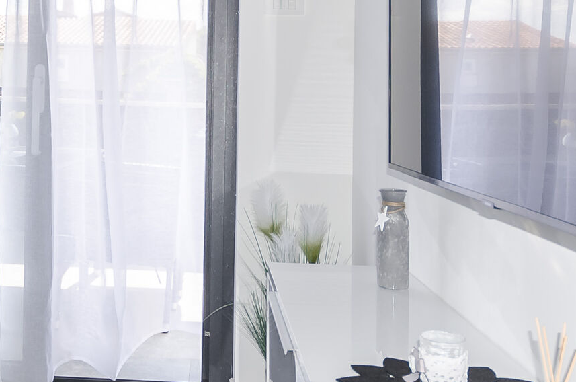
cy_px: 75
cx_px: 181
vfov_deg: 26.9
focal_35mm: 49
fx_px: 783
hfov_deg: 39.8
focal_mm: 10
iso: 110
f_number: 4
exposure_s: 1/200
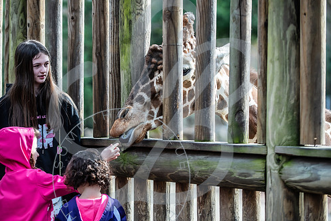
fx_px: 1325
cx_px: 155
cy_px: 121
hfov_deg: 14.2
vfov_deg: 9.5
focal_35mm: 144
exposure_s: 1/320
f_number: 2.8
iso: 200
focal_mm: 116
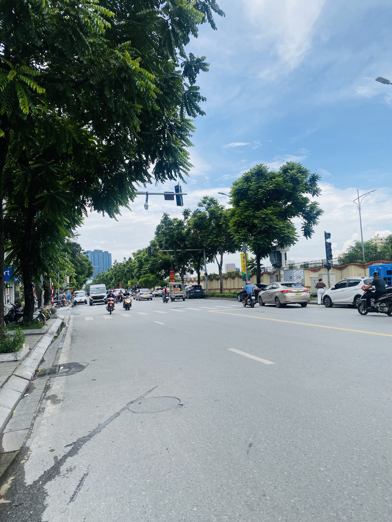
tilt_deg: +5.5
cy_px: 261
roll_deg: +2.8
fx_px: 393
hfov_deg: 53.1
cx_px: 196
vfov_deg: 67.3
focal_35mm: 26
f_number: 1.8
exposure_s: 1/2463
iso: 32
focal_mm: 4.25
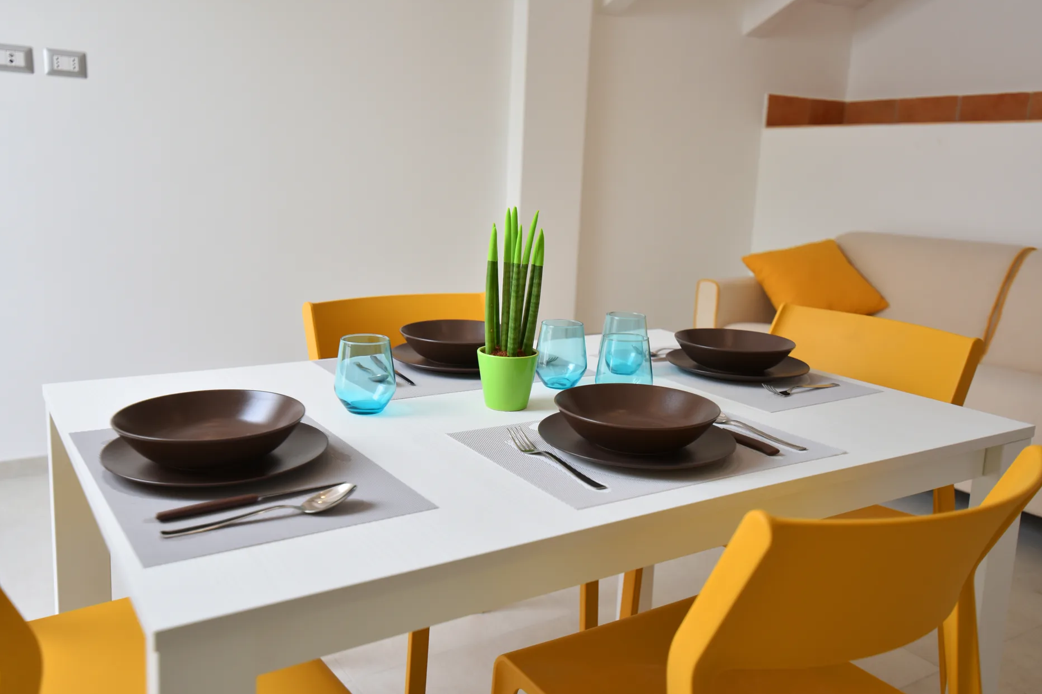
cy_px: 344
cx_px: 511
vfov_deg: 42.3
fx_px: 897
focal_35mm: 31
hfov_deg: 60.3
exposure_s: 1/160
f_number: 2.8
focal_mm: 30
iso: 200
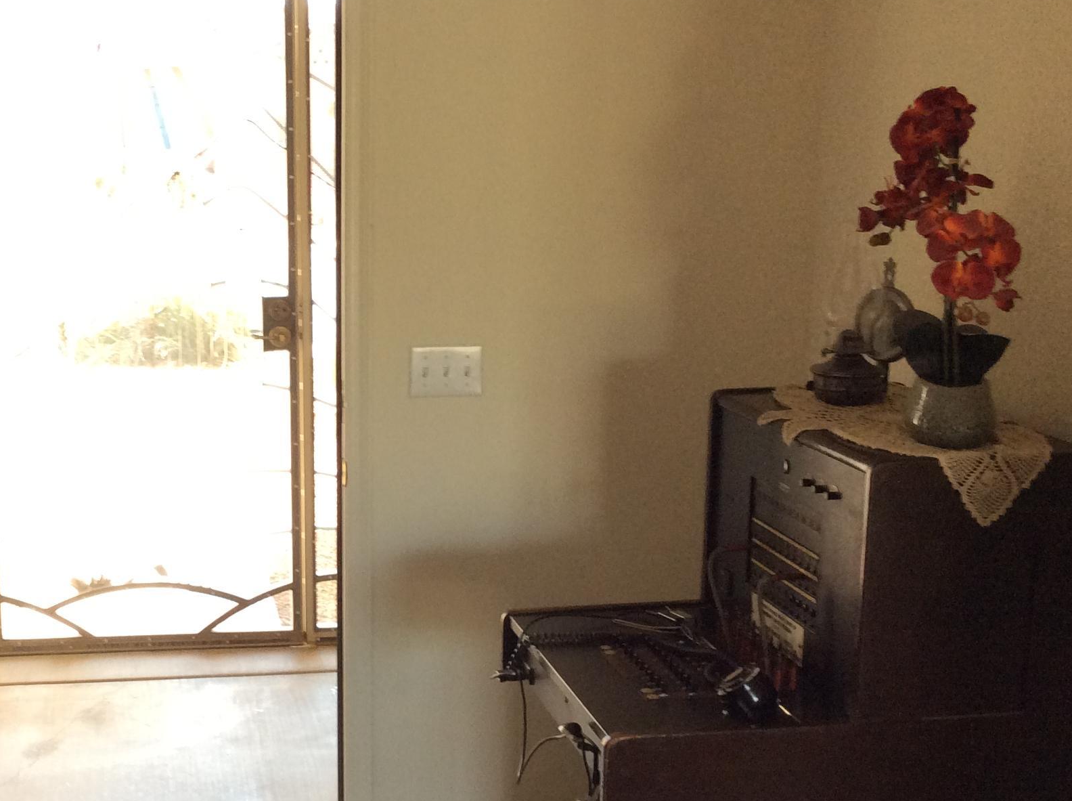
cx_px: 259
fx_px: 1670
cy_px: 473
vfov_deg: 26.9
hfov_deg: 34.8
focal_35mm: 54
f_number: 2.4
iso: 80
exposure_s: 1/24
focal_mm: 3.3
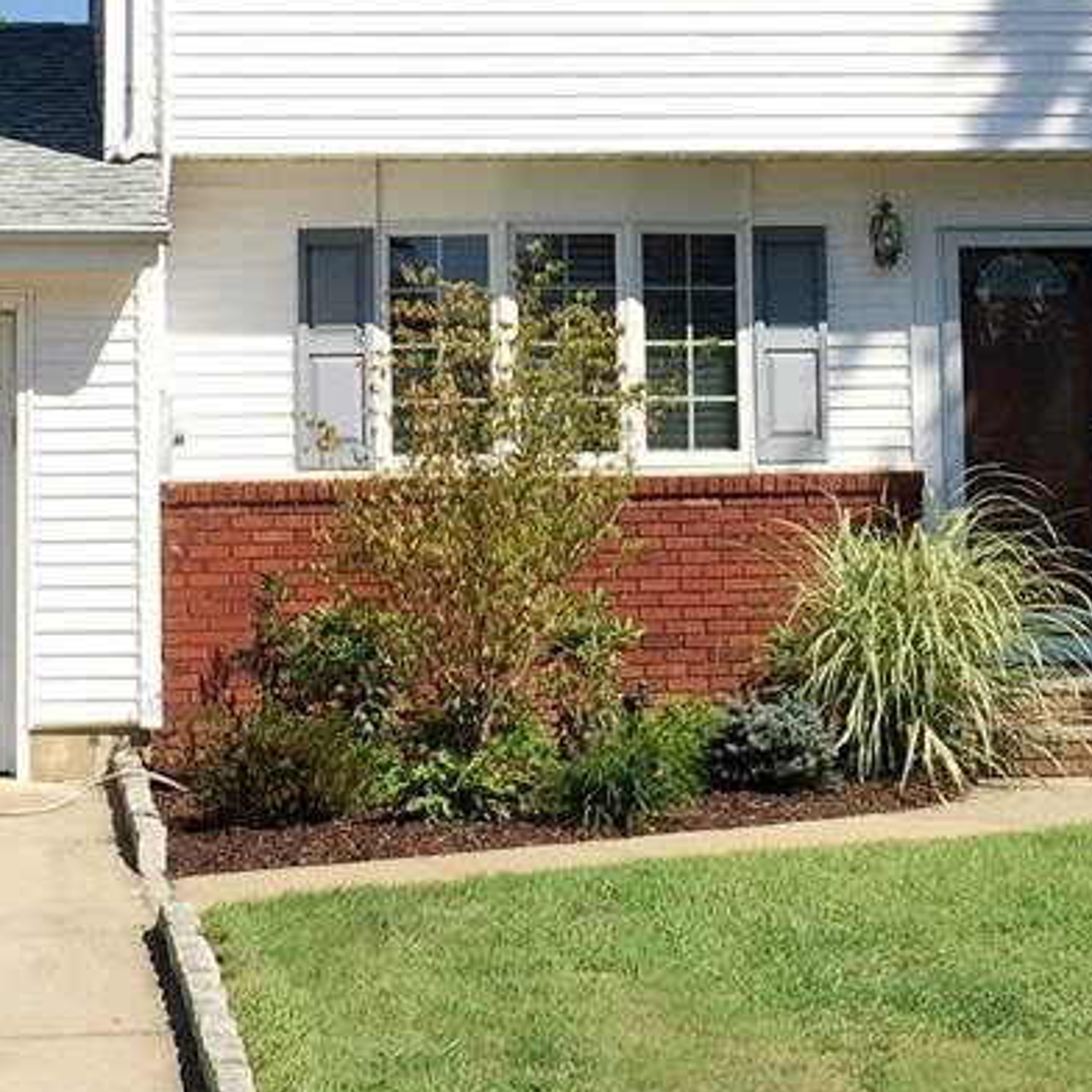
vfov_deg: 25.5
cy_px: 323
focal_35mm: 67
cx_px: 621
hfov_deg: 25.7
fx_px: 2391
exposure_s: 1/2639
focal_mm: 4.15
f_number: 2.2
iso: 32
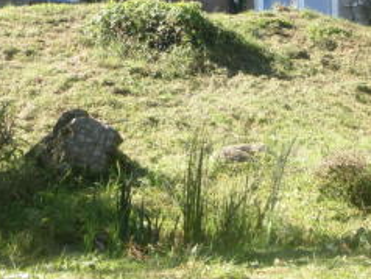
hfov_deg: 21.0
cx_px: 239
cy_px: 60
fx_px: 998
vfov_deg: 15.8
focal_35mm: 93
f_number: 3.5
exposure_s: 1/125
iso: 50
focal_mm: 6.7
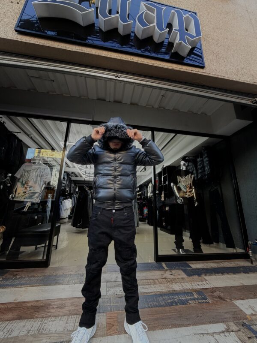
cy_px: 172
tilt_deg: +15.4
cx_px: 128
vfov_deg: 102.1
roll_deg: -1.9
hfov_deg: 85.7
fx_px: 139
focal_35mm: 14
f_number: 2.2
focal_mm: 2.22
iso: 100
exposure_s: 1/121
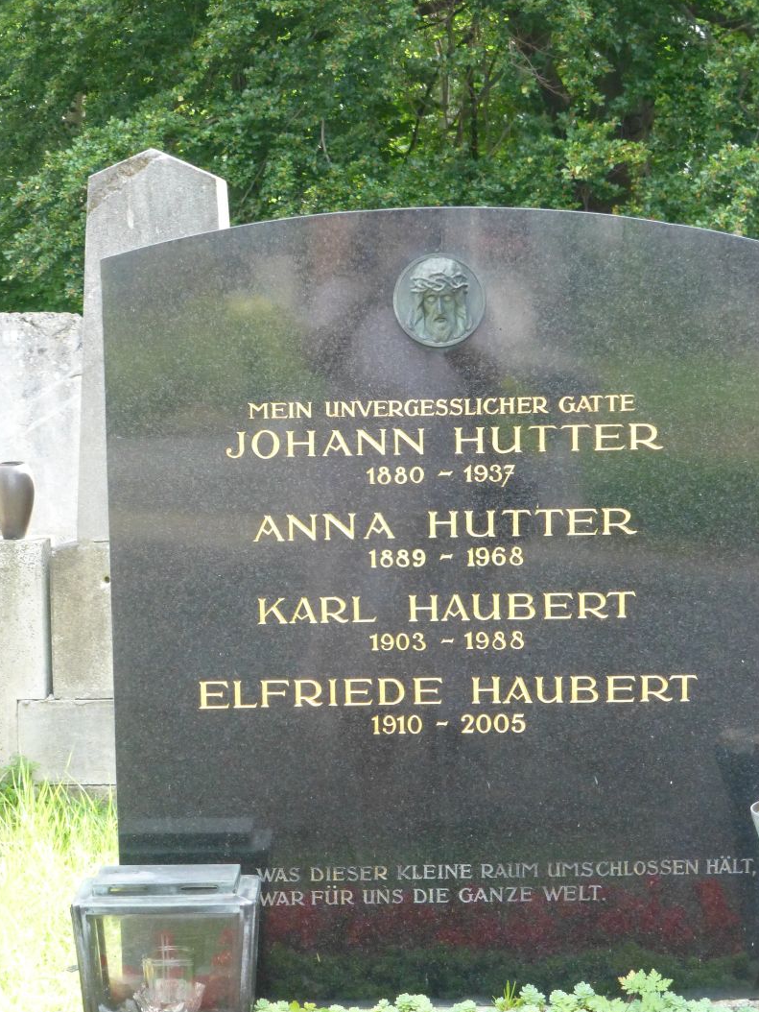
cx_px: 378
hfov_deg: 17.2
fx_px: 2513
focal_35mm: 86
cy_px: 509
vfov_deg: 22.8
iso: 800
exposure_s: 1/250
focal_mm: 15.1
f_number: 5.2
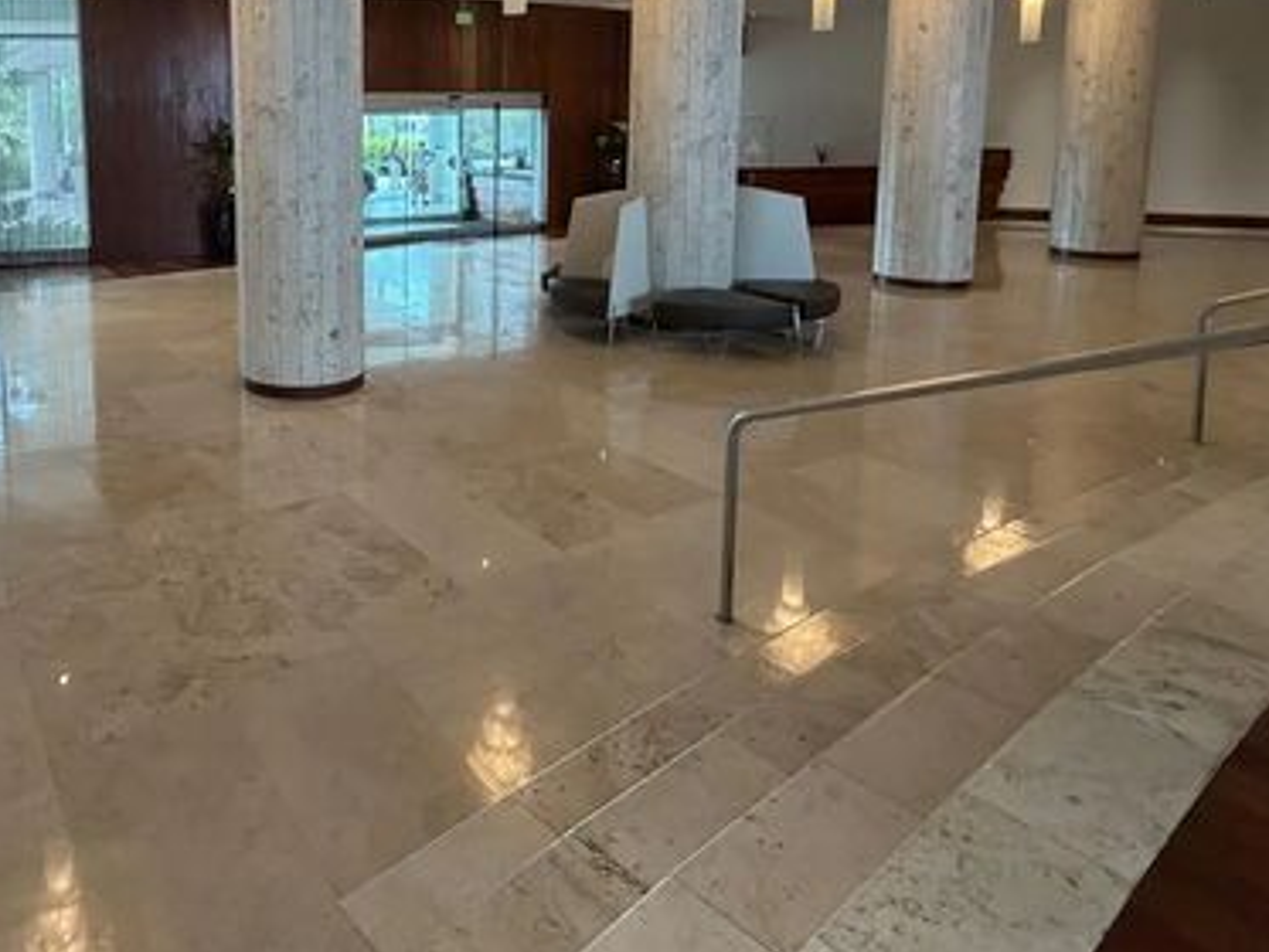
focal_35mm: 24
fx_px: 880
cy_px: 224
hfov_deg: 67.1
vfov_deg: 53.9
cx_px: 320
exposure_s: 1/120
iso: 320
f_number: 2.2
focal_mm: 2.22
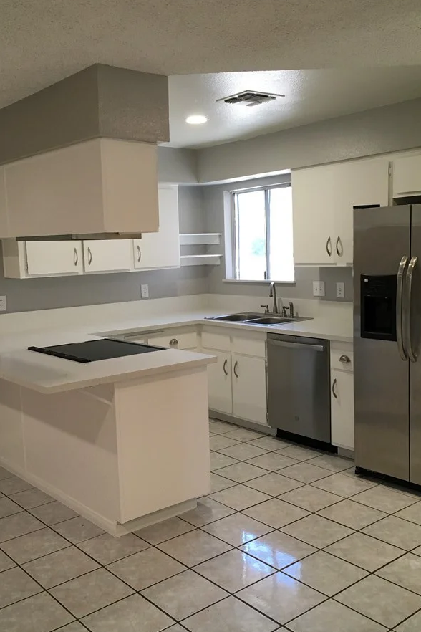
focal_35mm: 35
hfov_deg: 37.8
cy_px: 333
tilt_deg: -7.0
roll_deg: +2.7
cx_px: 194
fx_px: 614
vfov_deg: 54.4
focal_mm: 4.15
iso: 40
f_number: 2.2
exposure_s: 1/30
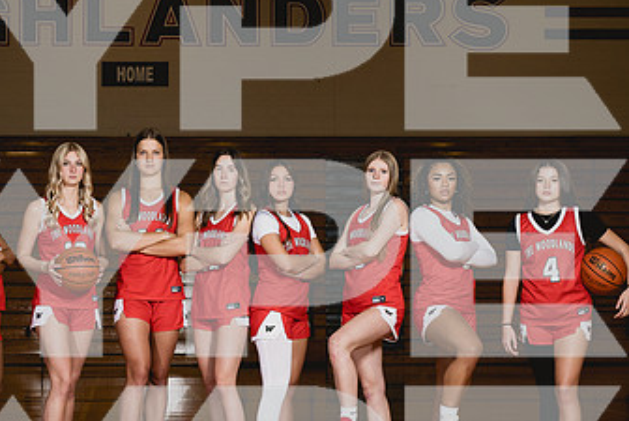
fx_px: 1662
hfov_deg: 21.2
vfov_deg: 14.4
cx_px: 139
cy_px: 289
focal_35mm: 95
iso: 320
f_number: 8
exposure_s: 1/250
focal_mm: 40
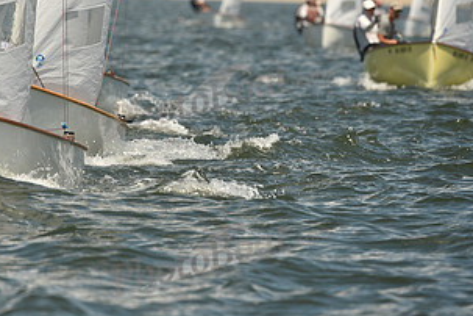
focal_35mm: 689
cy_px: 37
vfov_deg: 2.0
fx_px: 9052
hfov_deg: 3.0
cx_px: 31
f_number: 6.3
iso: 250
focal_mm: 360
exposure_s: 1/1600
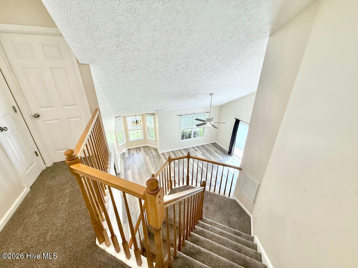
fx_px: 145
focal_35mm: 14
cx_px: 179
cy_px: 134
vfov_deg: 85.7
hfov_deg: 102.1
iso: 80
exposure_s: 1/120
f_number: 2.2
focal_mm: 2.22
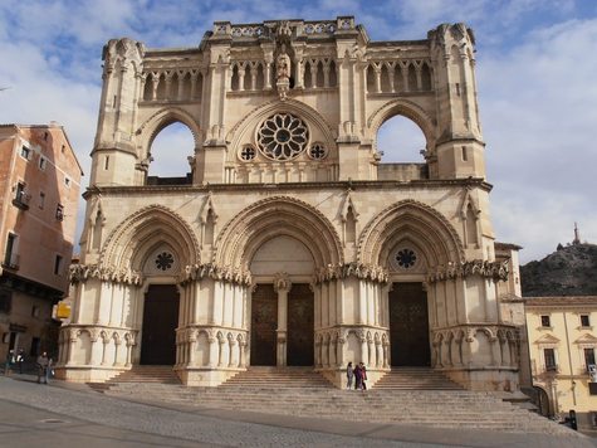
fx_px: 638
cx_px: 298
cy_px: 224
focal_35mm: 37
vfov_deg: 38.6
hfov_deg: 50.1
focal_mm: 6.61
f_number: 9.9
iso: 80
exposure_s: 1/200
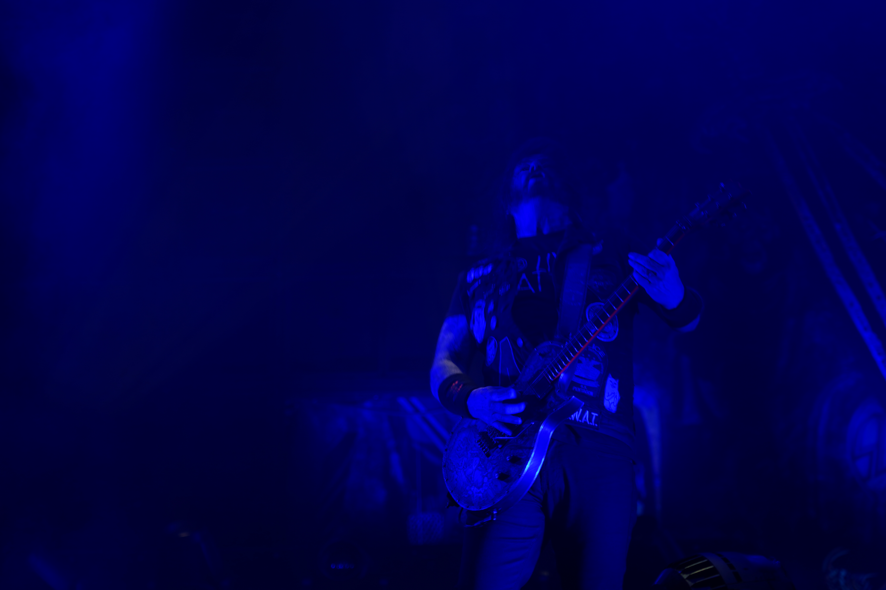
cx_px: 443
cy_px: 295
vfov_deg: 17.3
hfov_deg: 25.7
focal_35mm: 79
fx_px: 1944
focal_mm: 79
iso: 100
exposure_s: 1/80
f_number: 4
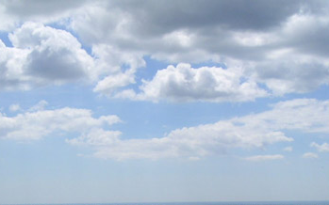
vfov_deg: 17.0
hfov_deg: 27.5
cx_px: 141
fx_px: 672
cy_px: 207
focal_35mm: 75
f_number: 6.7
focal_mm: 6
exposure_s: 1/350
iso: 50
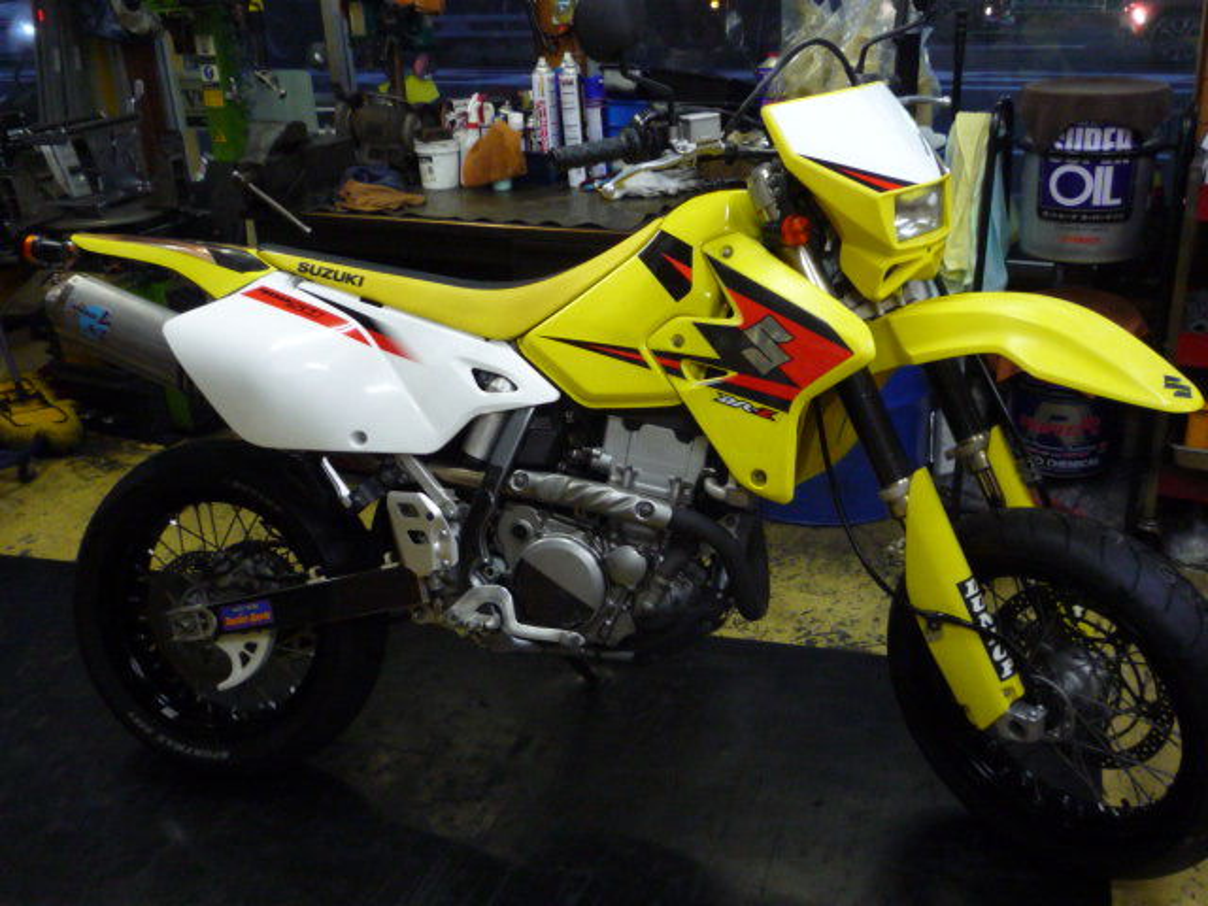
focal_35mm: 34
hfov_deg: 54.0
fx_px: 1187
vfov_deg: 41.8
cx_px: 604
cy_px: 453
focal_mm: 4.4
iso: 250
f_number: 2.8
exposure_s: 1/30
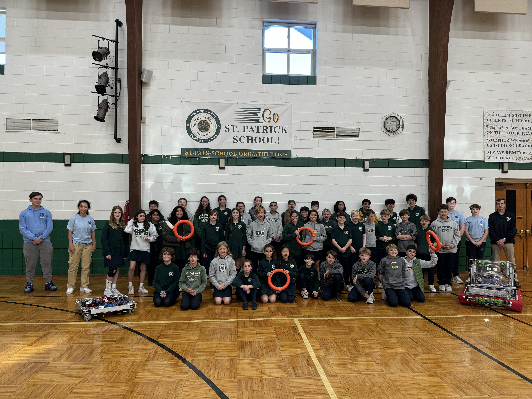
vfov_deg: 56.8
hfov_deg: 71.6
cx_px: 266
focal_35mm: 24
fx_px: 369
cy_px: 200
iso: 160
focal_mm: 6.76
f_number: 1.78
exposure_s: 1/60
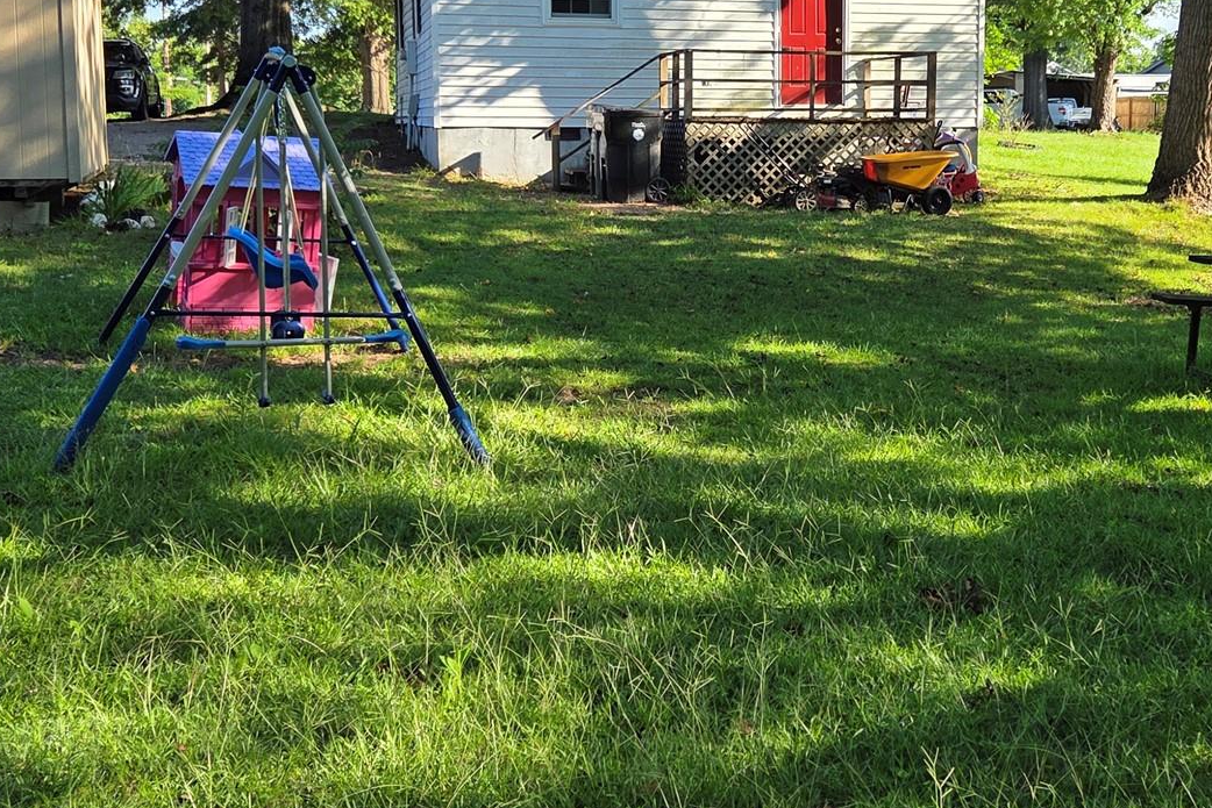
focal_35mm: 47
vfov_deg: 28.4
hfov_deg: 41.5
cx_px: 787
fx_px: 1582
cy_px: 248
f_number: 1.8
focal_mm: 5.4
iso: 80
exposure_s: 1/1376
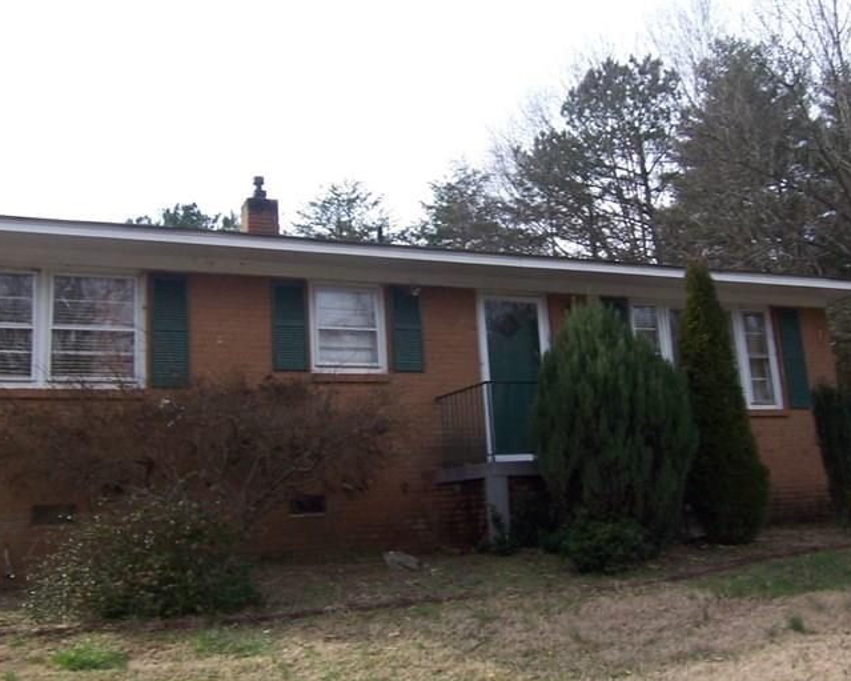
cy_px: 352
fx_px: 907
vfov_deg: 41.1
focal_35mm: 36
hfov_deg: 50.3
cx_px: 431
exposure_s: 1/125
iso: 64
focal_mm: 3.8
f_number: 5.6
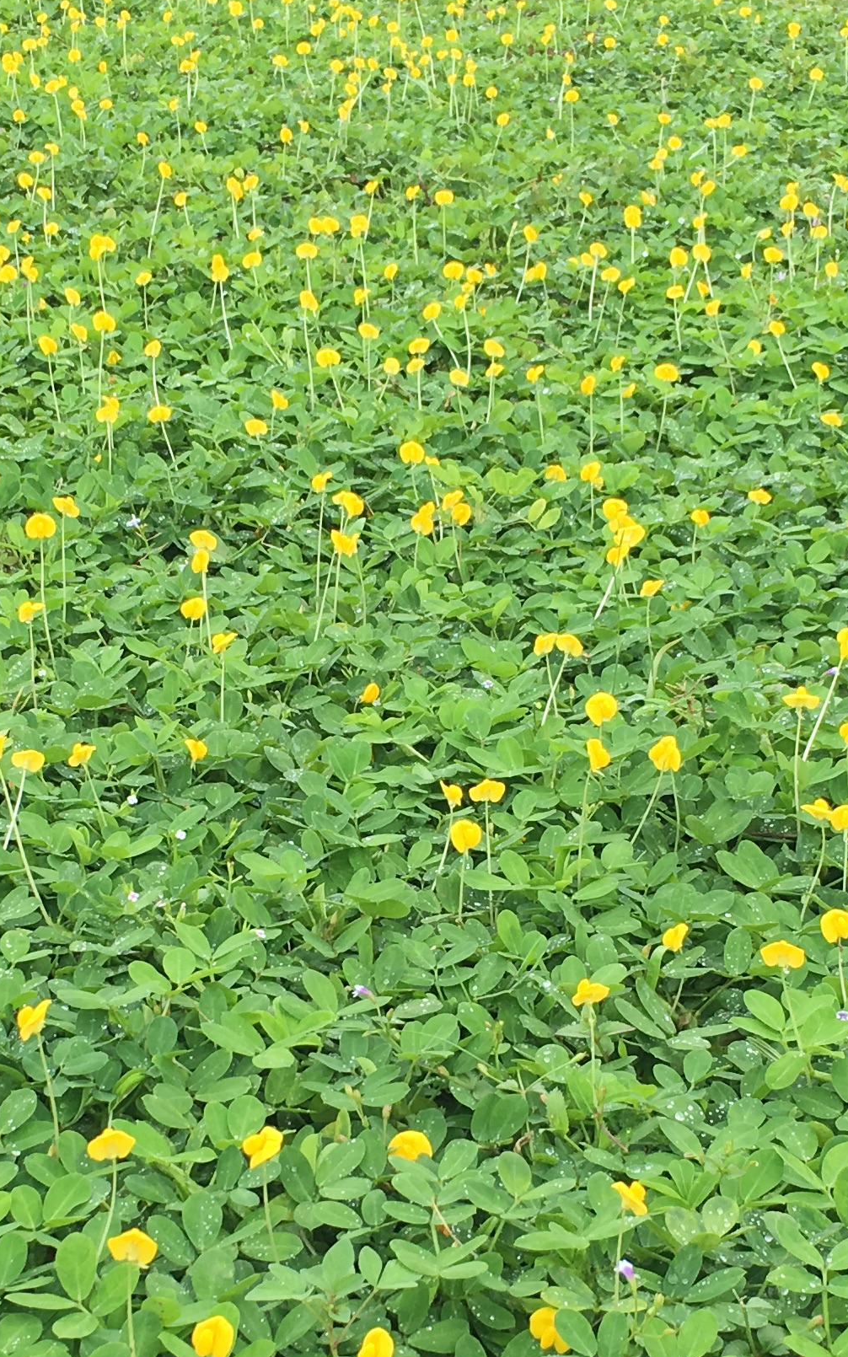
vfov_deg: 26.7
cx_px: 334
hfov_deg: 16.9
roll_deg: -1.5
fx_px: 2848
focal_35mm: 77
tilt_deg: -22.2
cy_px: 877
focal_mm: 4.15
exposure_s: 1/503
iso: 25
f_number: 2.2
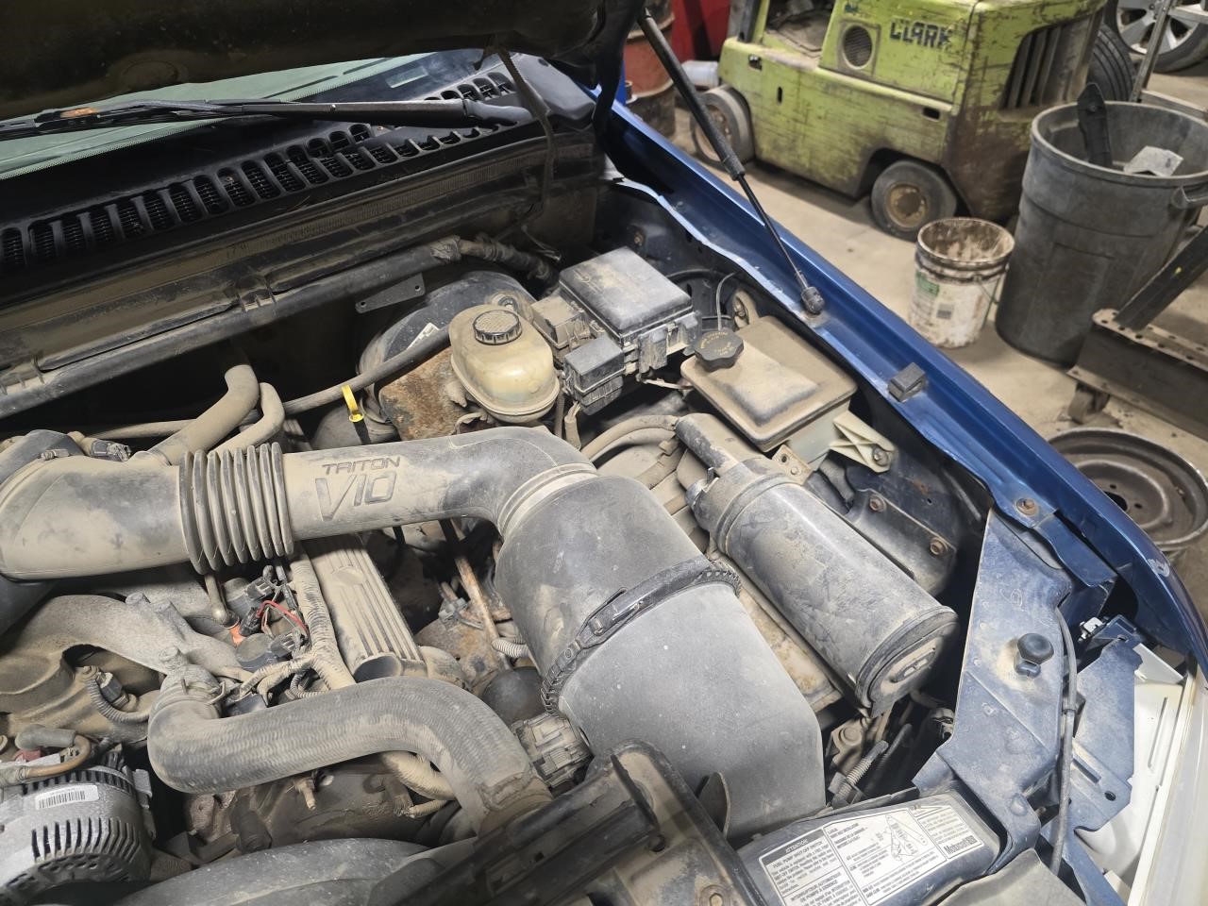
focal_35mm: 23
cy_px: 453
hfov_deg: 73.9
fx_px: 803
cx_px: 604
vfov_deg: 58.9
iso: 640
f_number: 1.7
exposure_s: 1/60
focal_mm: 6.3
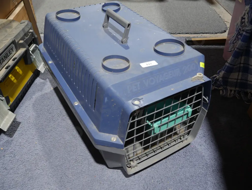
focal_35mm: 32
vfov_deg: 44.2
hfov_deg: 56.8
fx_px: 233
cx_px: 126
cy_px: 95
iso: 500
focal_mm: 16
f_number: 3.6
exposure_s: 1/60
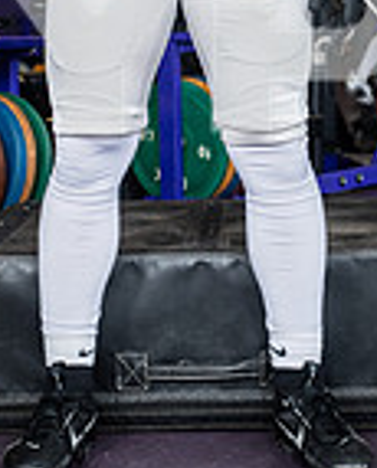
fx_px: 1557
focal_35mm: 112
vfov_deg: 15.9
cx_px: 180
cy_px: -196
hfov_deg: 13.8
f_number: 5.6
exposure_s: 1/250
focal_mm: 38
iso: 500
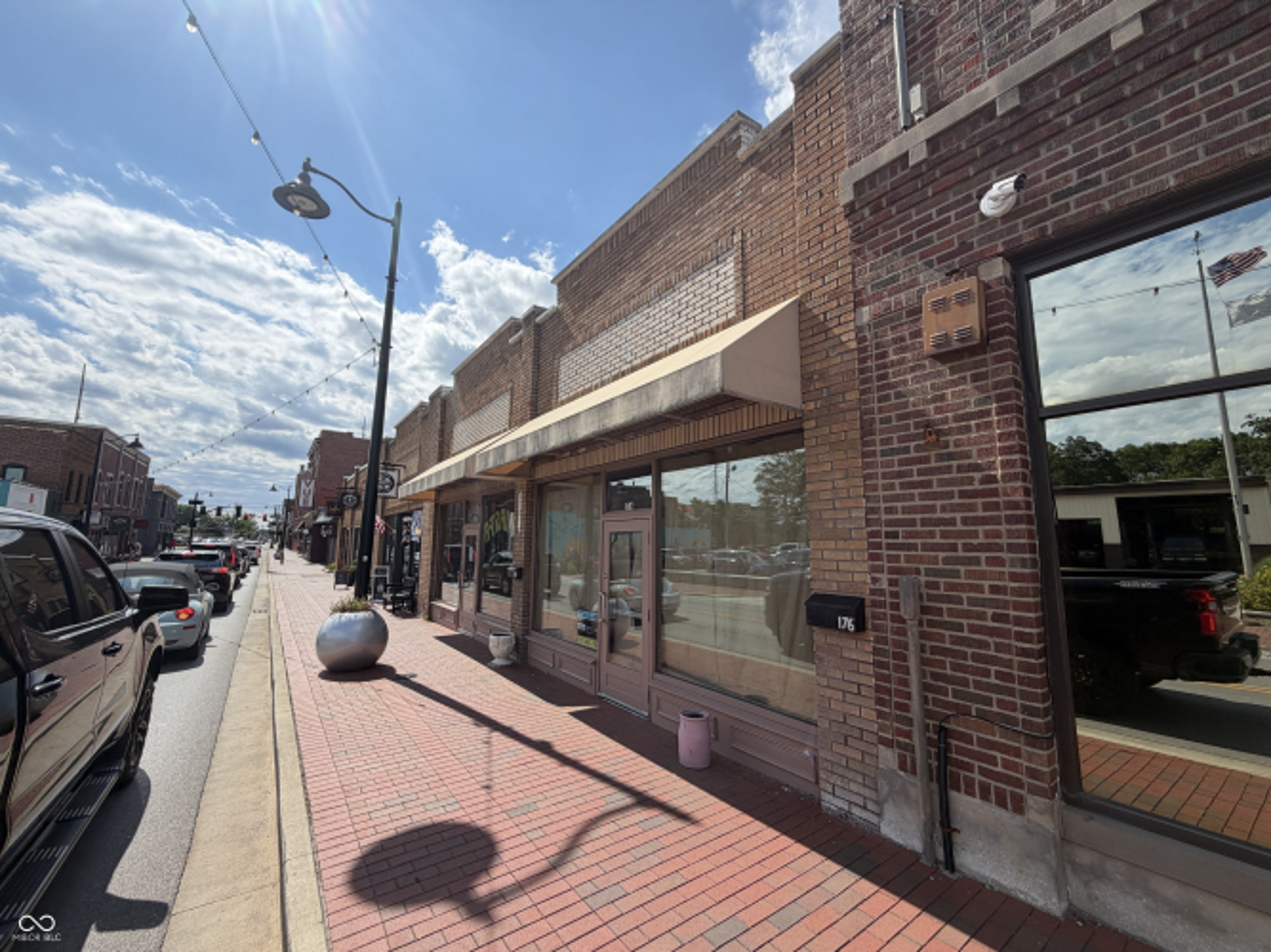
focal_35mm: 14
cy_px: 476
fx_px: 514
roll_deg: -2.5
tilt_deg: +6.8
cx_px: 636
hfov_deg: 102.1
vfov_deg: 85.7
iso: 25
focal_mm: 2.22
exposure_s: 1/1050
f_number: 2.2
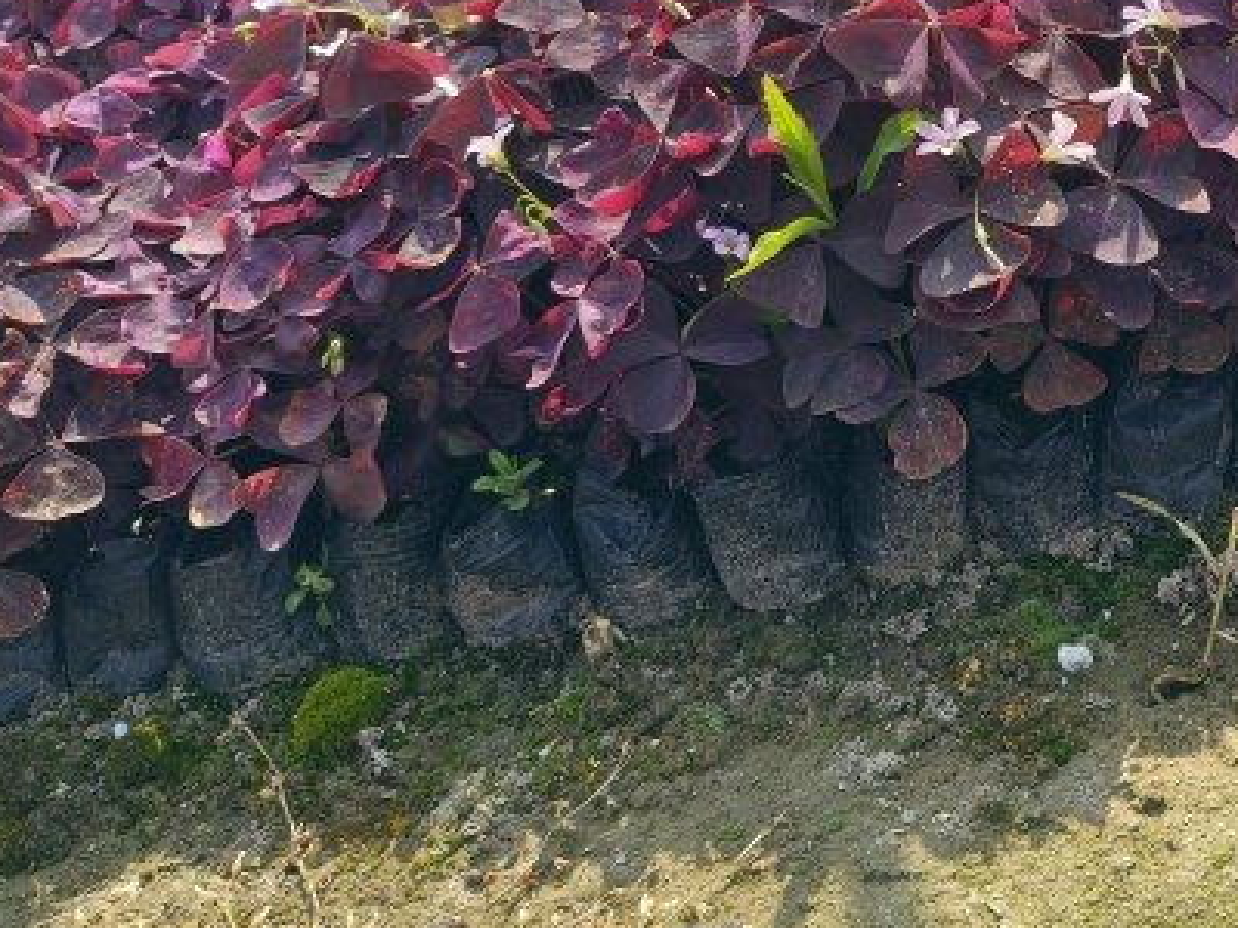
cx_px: 1170
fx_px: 1860
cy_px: 40
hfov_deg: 34.3
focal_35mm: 52
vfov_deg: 26.8
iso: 80
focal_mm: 4.84
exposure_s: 1/2007
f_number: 1.8
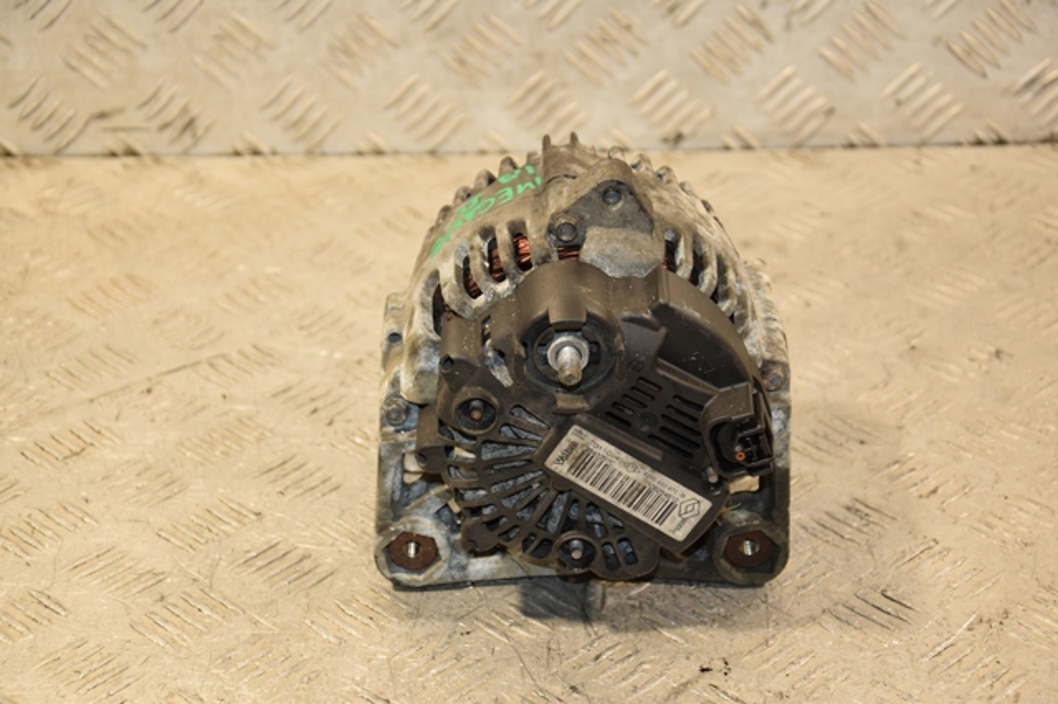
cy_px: 352
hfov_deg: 23.4
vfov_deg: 15.7
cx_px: 529
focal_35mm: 87
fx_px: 2555
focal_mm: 58
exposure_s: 1/100
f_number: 5
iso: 800
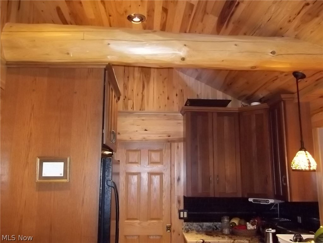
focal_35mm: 32
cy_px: 122
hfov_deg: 56.8
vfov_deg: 44.2
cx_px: 162
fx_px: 299
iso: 400
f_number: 2.9
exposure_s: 1/30
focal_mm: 5.7
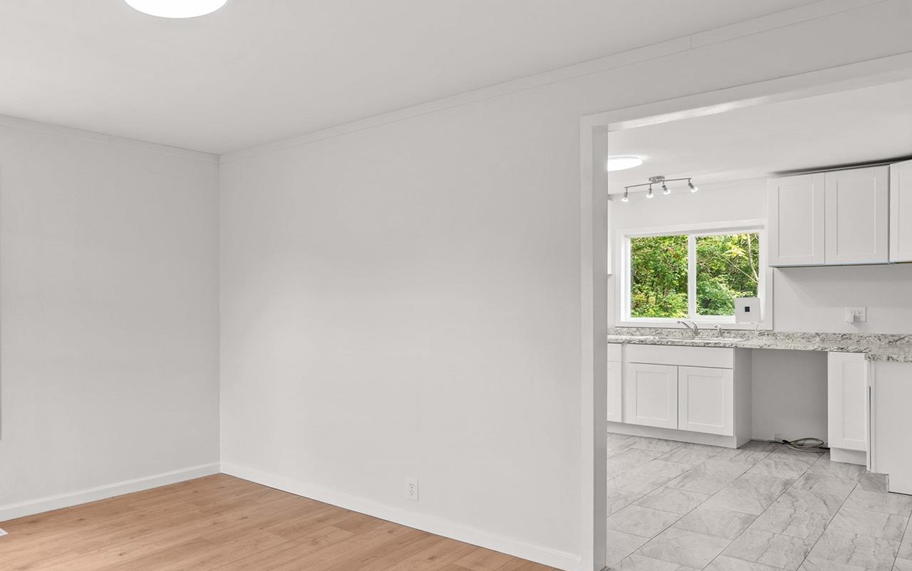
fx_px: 646
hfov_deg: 66.5
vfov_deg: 47.6
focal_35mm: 26
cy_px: 286
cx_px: 239
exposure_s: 1/8
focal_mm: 16
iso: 100
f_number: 8
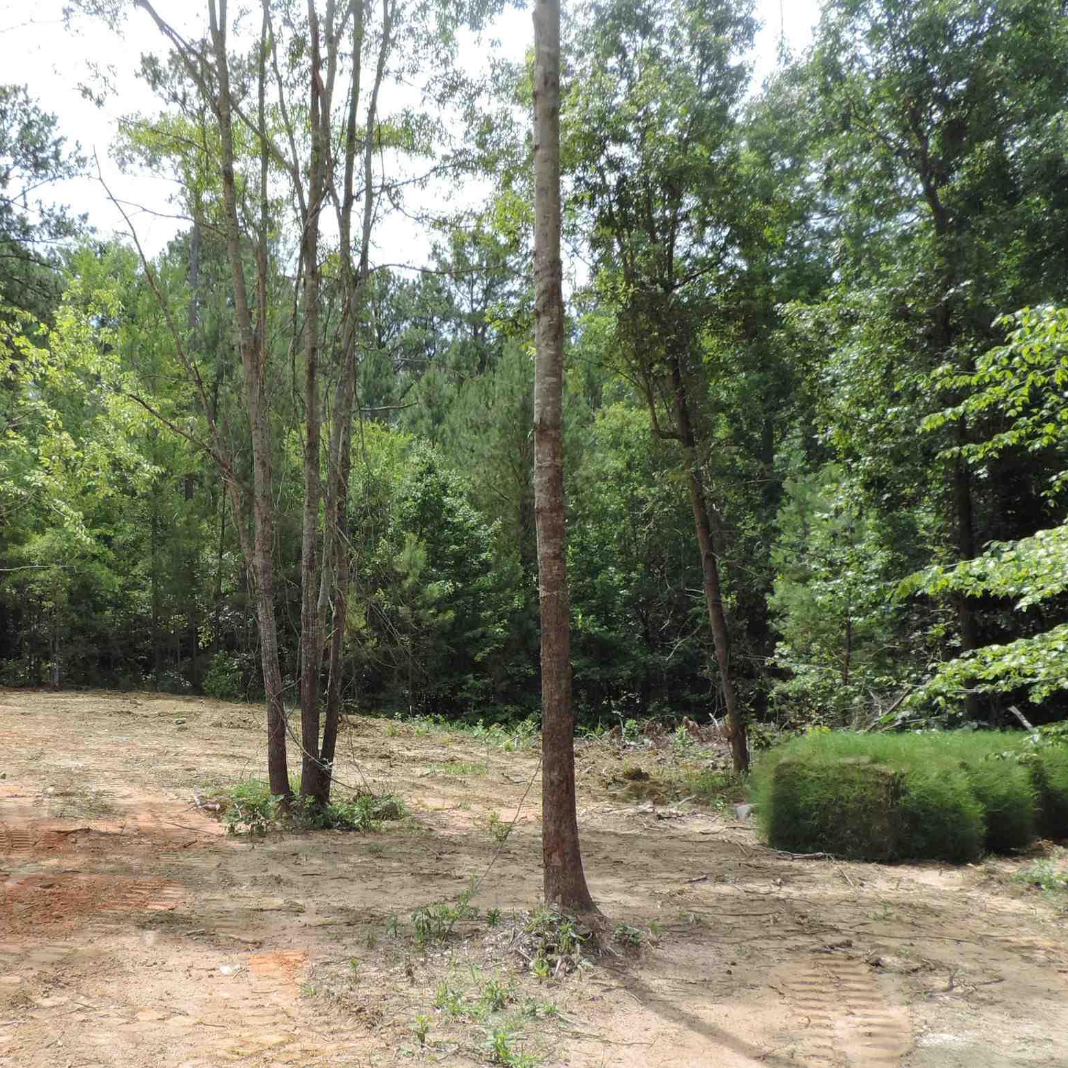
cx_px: 283
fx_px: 1466
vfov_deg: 39.7
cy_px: 670
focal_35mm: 42
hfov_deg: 39.1
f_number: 3
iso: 80
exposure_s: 1/400
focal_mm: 4.3
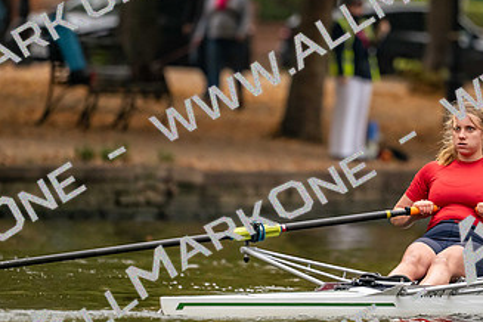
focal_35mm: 709
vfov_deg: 1.9
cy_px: 145
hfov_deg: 2.9
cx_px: 332
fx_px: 9512
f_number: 4.5
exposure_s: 1/2500
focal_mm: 400
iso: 2500
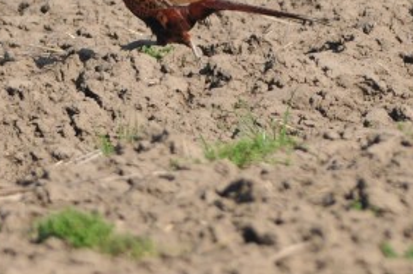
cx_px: 234
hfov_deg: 0.9
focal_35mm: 2348
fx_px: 26891
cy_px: 12
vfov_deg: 0.6
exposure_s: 1/1000
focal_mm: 420
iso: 200
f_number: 5.6
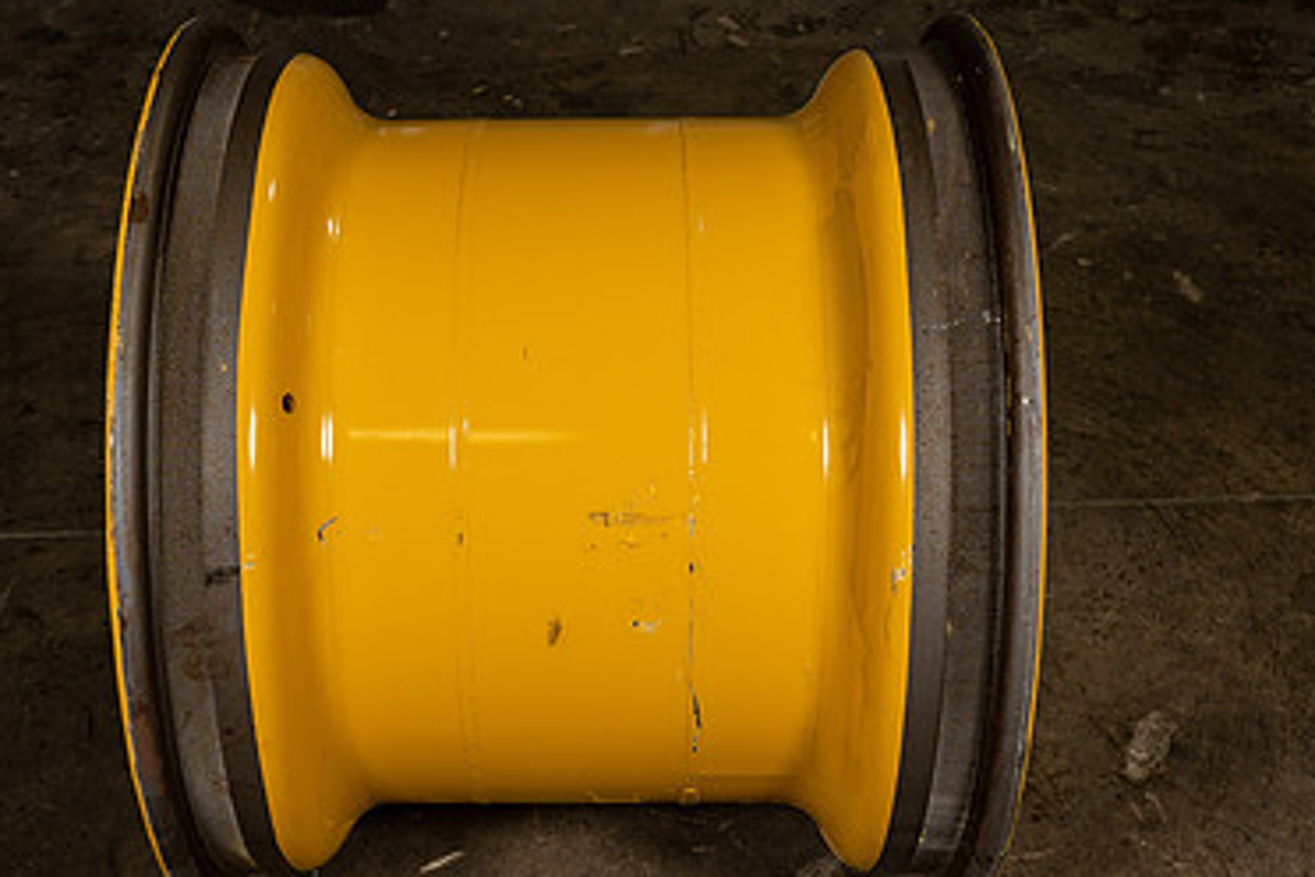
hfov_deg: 37.5
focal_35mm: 53
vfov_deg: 25.5
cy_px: 433
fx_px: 1936
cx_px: 583
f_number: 5.6
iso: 800
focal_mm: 34
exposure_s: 1/100
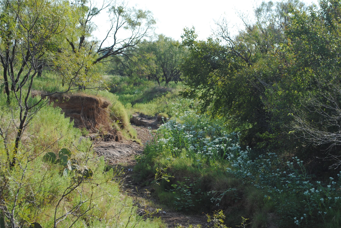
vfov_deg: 19.8
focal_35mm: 69
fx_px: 654
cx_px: 170
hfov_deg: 29.2
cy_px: 114
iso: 100
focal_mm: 46
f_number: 7.1
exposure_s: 1/200
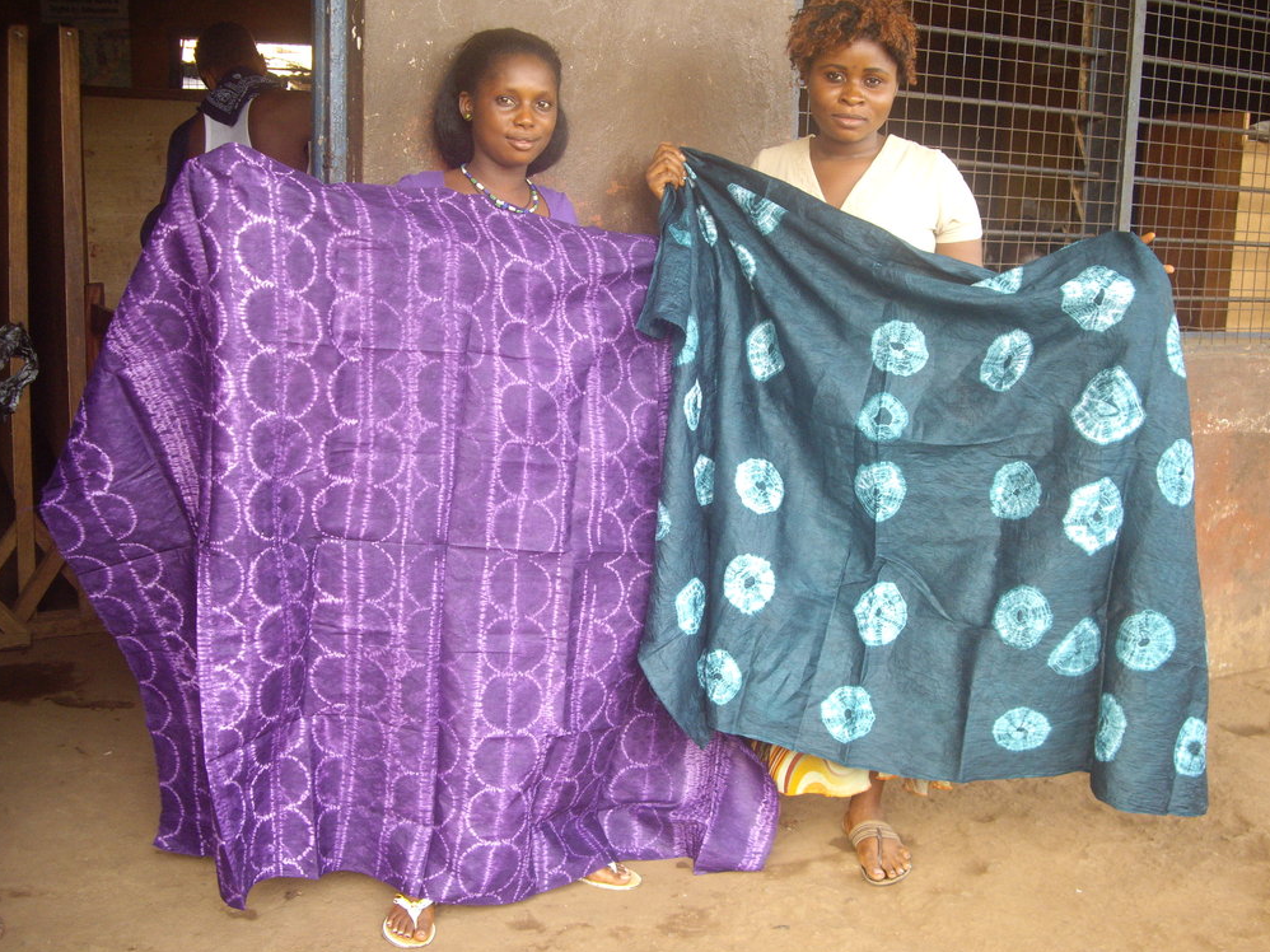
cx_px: 648
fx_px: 1430
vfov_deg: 36.8
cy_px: 477
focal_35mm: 39
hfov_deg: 47.9
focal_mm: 7.9
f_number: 2.8
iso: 200
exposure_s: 1/60
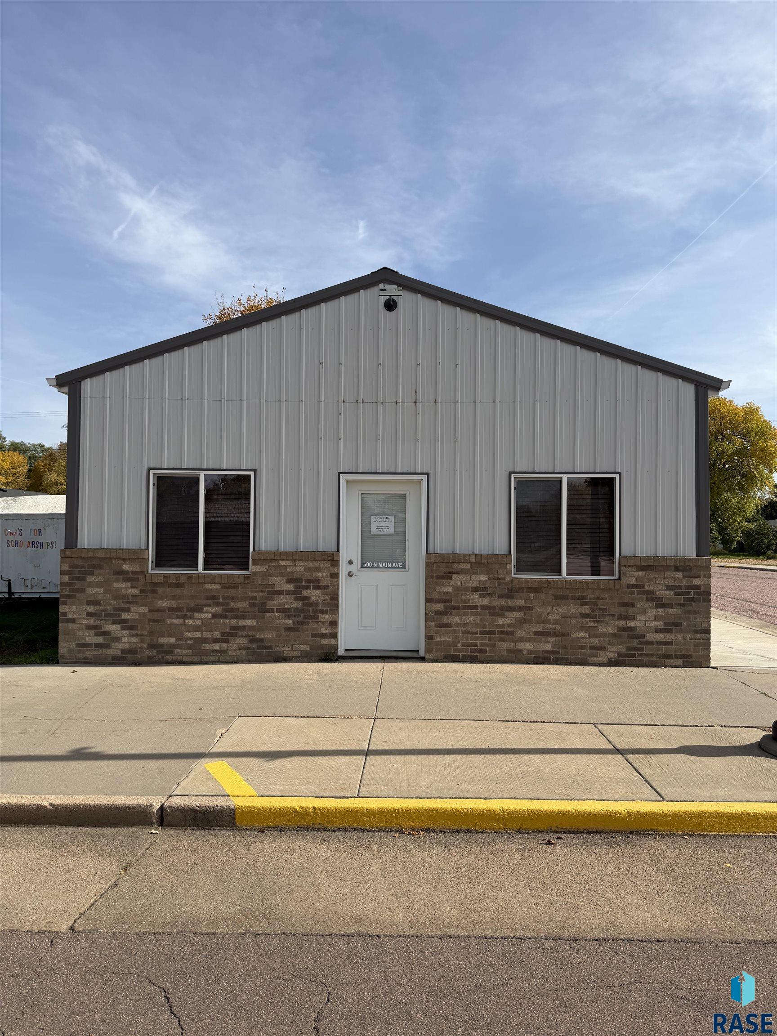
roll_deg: -0.2
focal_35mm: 24
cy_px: 518
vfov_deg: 71.6
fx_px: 718
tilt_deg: -0.2
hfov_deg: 56.8
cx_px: 388
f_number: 1.78
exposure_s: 1/5714
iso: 80
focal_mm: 6.76
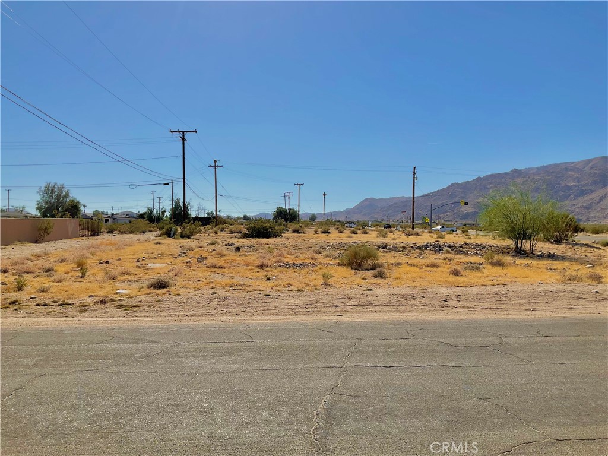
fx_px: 509
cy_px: 228
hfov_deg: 61.7
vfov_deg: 48.2
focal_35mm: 29
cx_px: 304
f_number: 1.8
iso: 16
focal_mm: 3
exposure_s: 1/2667
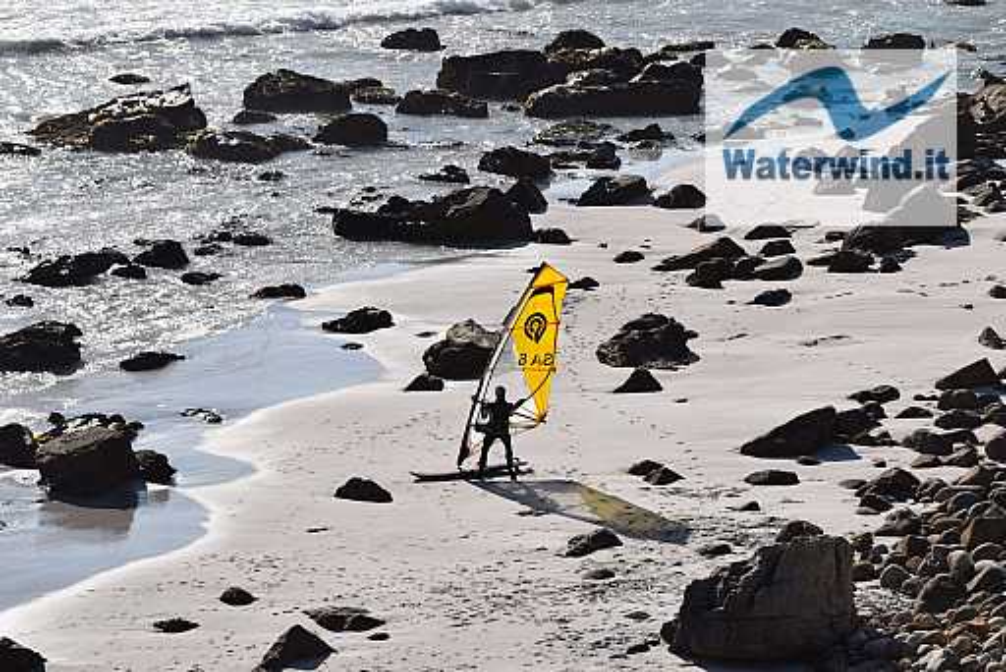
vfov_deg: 6.8
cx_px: 503
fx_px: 5662
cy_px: 336
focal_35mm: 202
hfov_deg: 10.2
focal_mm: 135
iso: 200
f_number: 11
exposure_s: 1/500
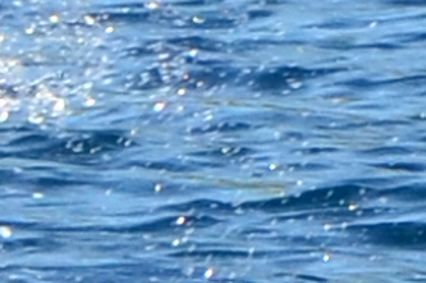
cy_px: 432
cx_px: -189
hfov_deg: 1.9
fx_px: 12782
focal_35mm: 1081
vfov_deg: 1.3
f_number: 6.3
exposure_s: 1/640
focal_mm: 105
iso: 400
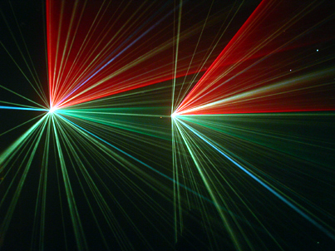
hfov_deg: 49.0
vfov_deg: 37.7
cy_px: 126
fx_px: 368
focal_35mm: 38
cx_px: 168
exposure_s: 1/4
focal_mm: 7.8
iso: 200
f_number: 2.8
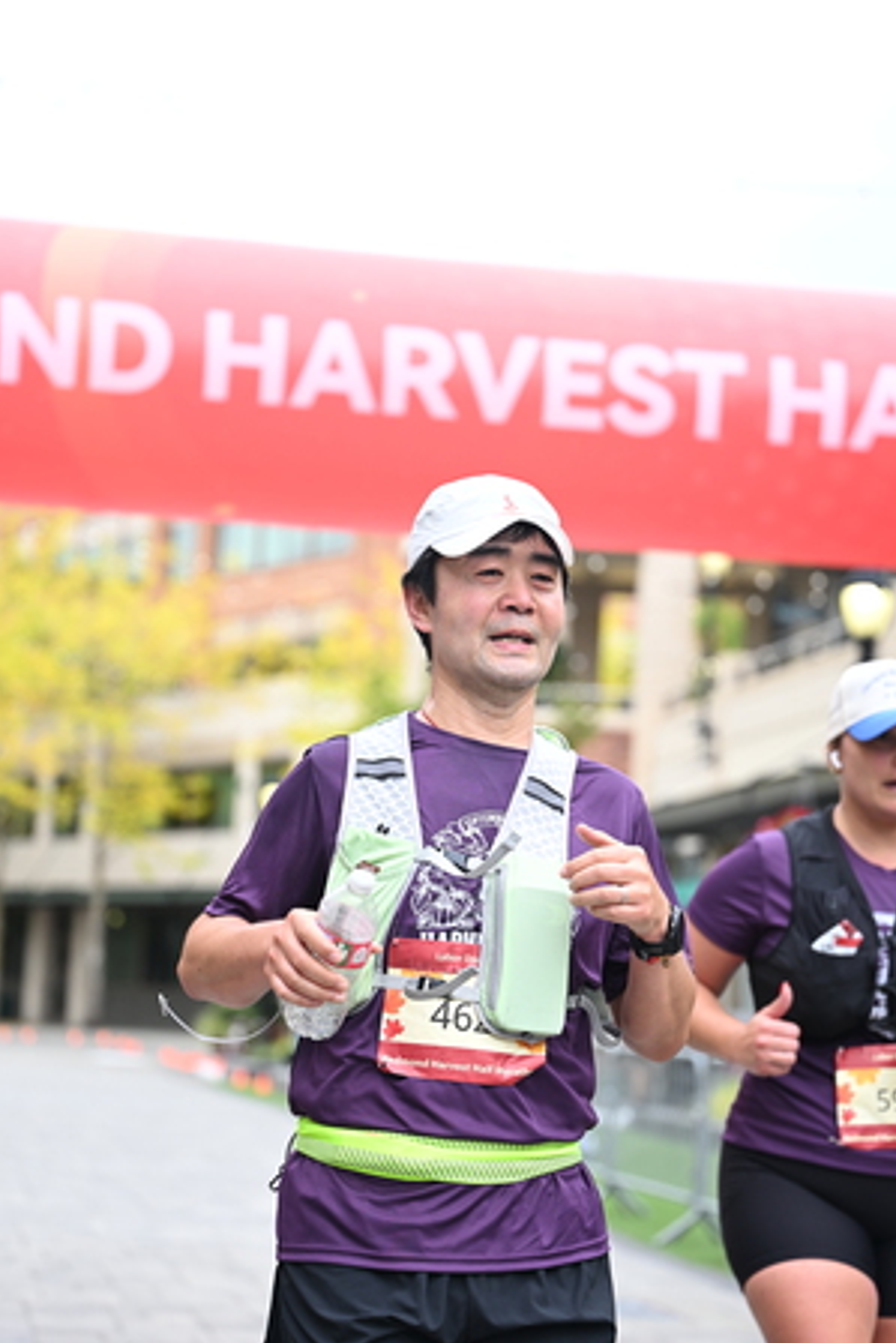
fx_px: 3208
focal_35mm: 86
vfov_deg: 23.6
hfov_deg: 15.9
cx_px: 448
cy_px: 728
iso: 640
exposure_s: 1/1600
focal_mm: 70
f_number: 2.8
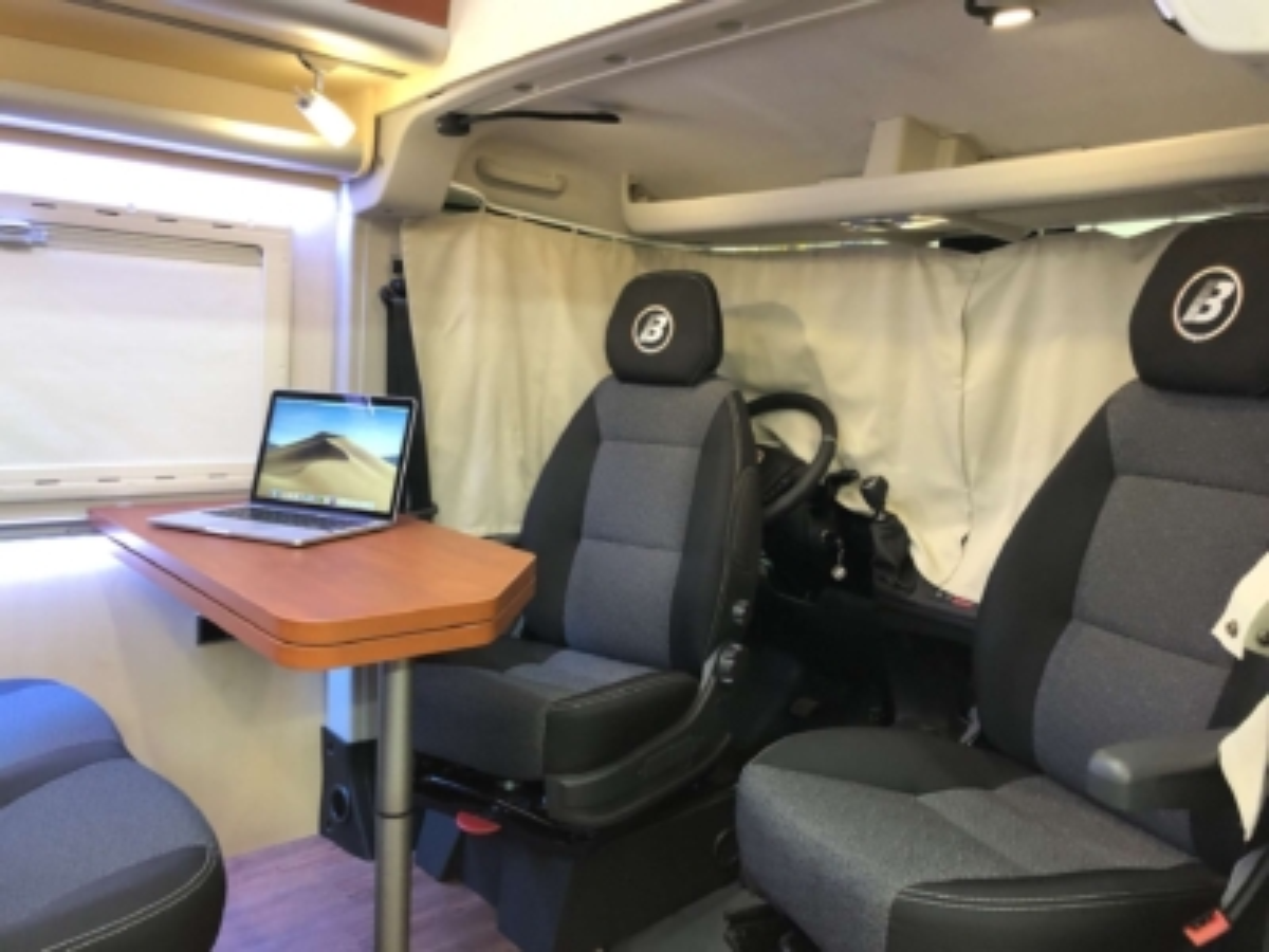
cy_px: 476
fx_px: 1026
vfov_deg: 49.7
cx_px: 634
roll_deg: -3.1
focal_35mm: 28
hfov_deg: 63.4
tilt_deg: -7.6
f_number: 1.8
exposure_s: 1/17
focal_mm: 4
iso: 80
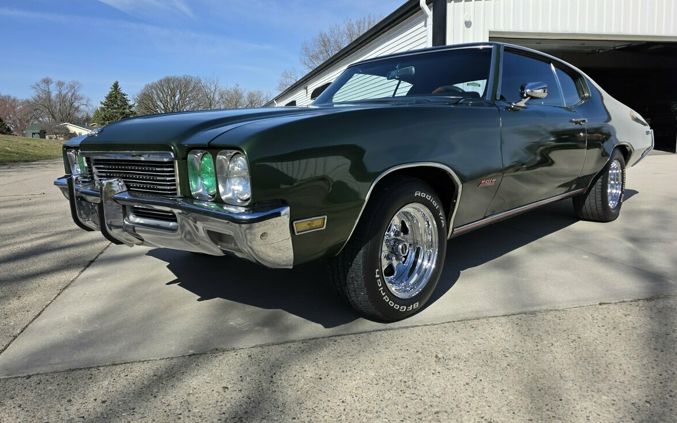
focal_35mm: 25
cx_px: 332
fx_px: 461
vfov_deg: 49.2
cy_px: 186
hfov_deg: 72.5
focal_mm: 6.3
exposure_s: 1/6150
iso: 80
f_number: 1.7
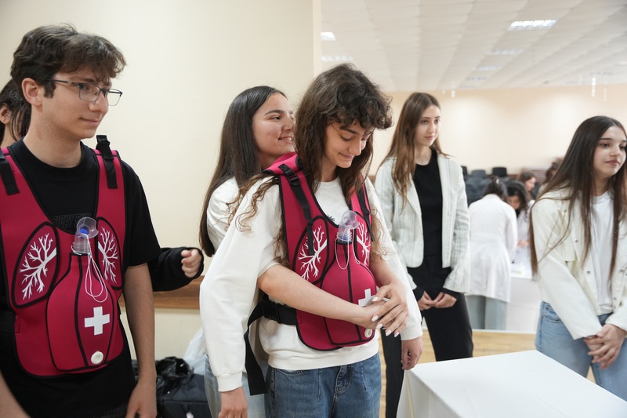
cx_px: 314
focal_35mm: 33
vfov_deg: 39.5
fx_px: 582
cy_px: 209
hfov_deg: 56.7
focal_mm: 33.4
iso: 2000
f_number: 2.8
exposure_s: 1/80
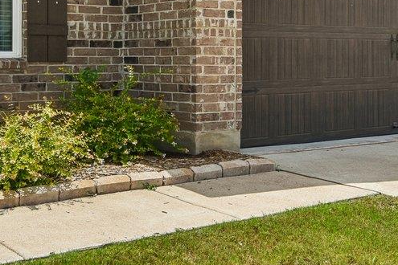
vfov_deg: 21.5
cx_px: 115
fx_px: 685
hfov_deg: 32.0
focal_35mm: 62
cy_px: 35
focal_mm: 15
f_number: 8
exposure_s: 1/400
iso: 100
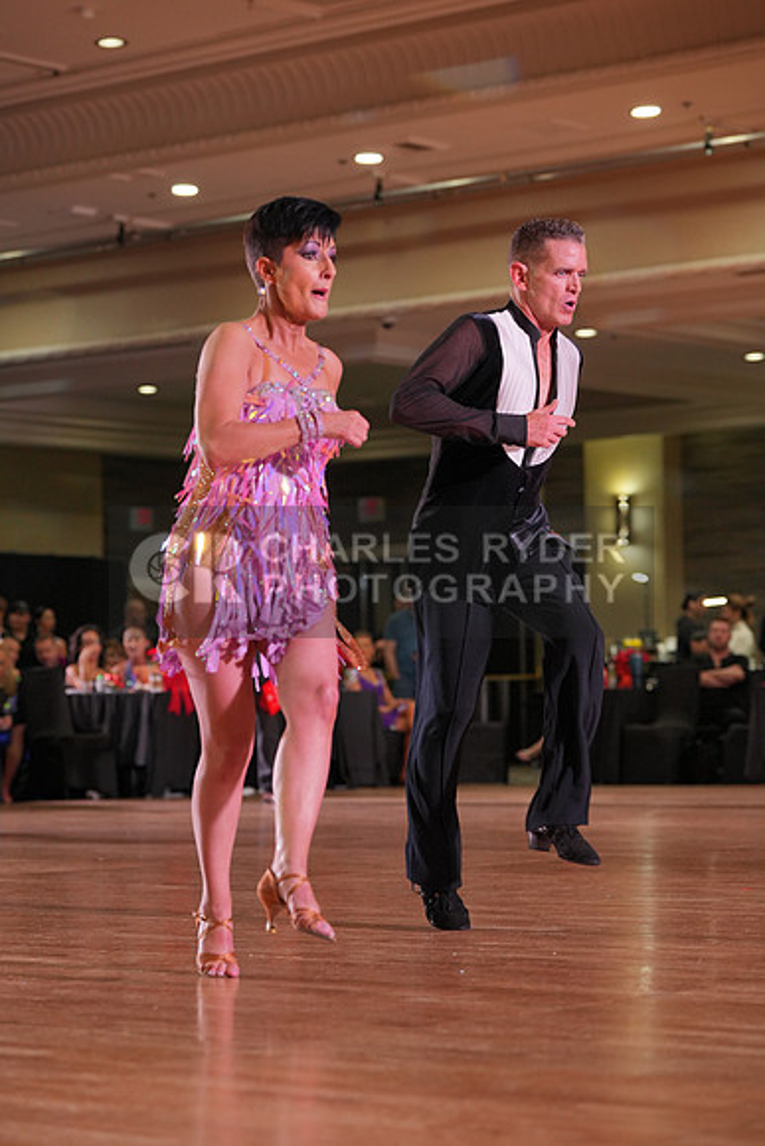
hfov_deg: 15.0
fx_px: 2899
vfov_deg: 22.4
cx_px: 382
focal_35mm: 91
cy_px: 573
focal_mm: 91
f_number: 4
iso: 1600
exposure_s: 1/400
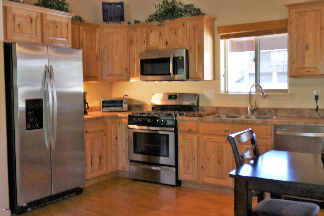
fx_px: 360
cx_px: 162
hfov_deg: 48.5
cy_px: 108
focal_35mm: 40
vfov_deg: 33.4
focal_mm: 15
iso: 800
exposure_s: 1/15
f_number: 4
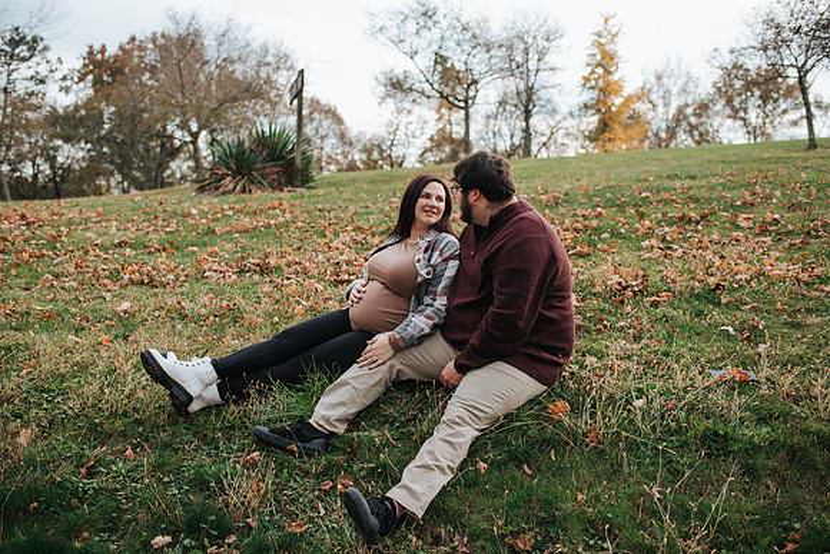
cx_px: 415
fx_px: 824
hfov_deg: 53.5
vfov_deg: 37.1
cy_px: 277
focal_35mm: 36
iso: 125
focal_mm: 35
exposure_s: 1/320
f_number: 2.8
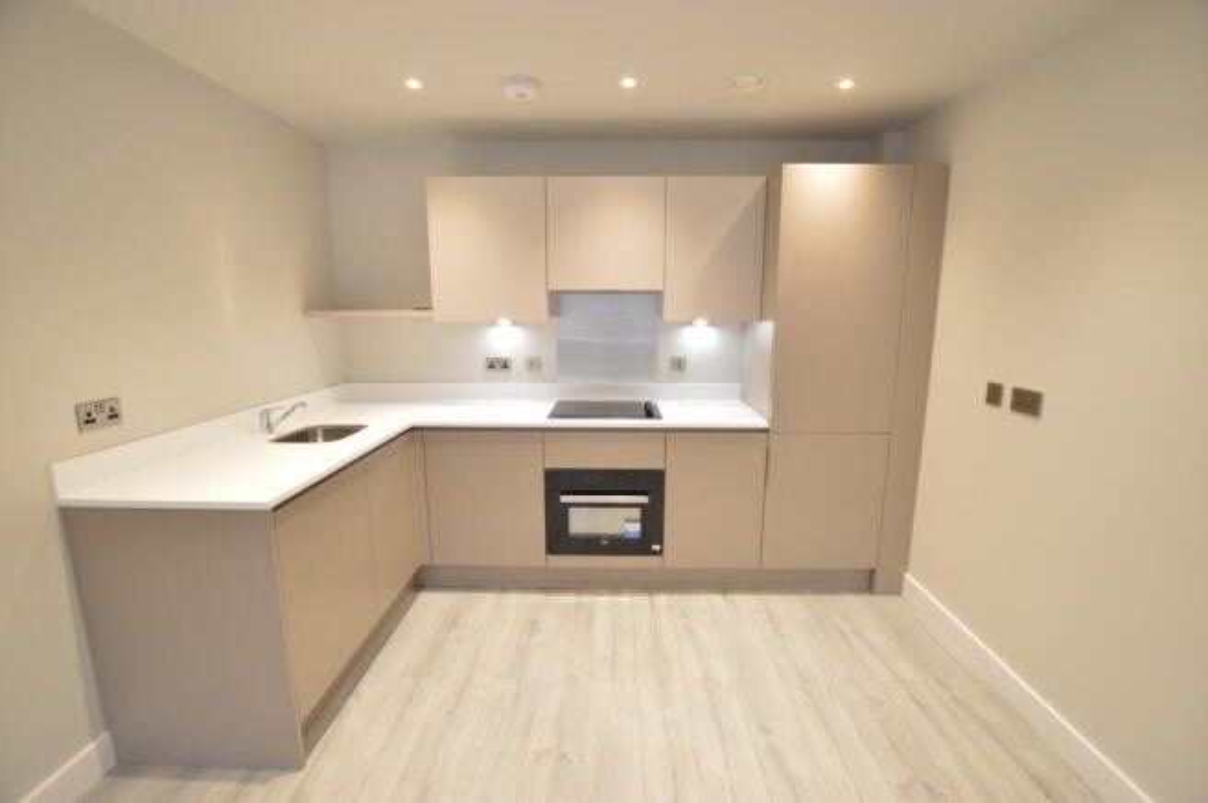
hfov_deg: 100.4
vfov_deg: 77.2
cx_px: 604
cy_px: 402
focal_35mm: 15
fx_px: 503
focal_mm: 10
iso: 220
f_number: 3.5
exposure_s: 1/15
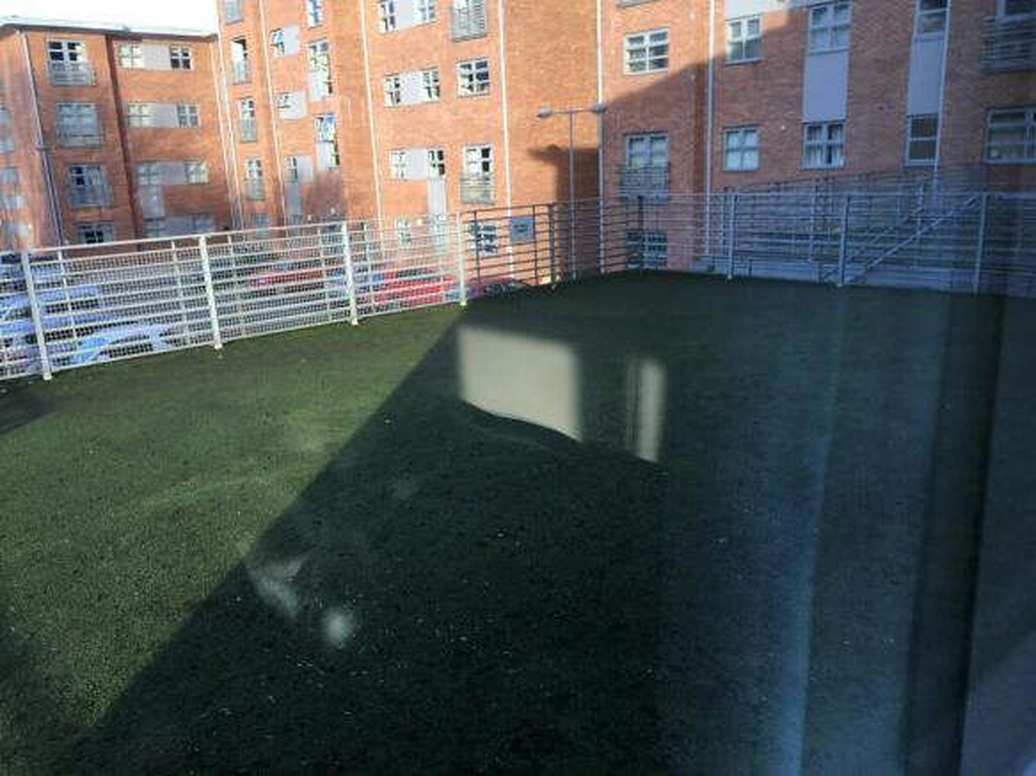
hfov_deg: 61.7
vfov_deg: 48.2
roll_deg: +2.9
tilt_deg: -17.5
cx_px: 518
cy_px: 388
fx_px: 868
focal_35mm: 29
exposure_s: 1/115
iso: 25
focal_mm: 4.15
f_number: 2.2
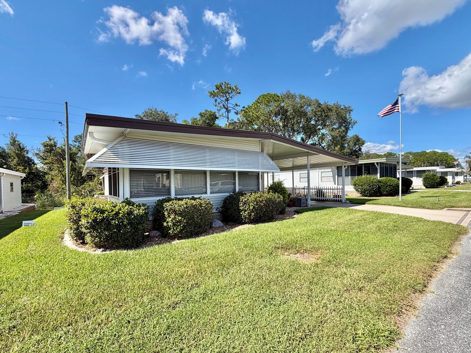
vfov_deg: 81.7
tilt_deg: +0.3
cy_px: 186
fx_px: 204
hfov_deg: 98.1
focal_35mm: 15
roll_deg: +1.4
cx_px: 222
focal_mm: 2.22
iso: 40
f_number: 2.2
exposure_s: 1/709
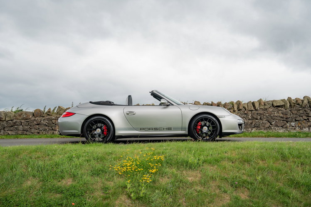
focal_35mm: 40
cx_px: 153
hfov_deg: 48.4
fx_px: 346
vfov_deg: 33.4
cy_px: 102
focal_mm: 39
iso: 100
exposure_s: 1/250
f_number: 2.8
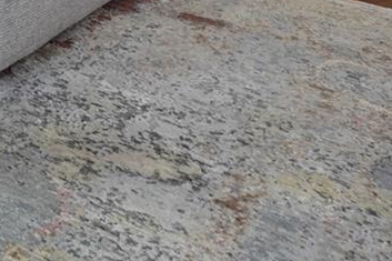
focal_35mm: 90
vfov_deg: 11.9
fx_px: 978
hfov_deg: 18.9
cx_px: -254
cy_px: -395
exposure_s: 1/4
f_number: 9
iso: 200
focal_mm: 15.5
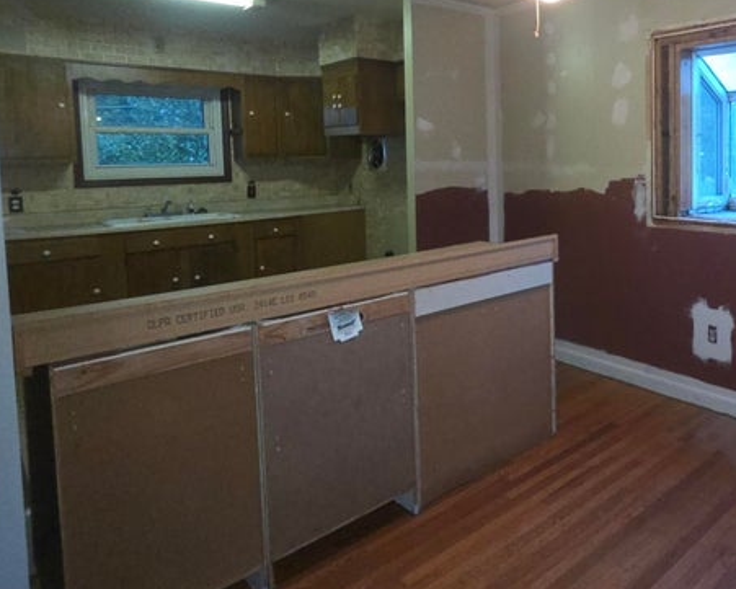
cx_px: 616
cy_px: 188
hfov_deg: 62.6
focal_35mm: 24
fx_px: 523
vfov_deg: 57.3
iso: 400
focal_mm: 2.2
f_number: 2.2
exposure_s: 1/30
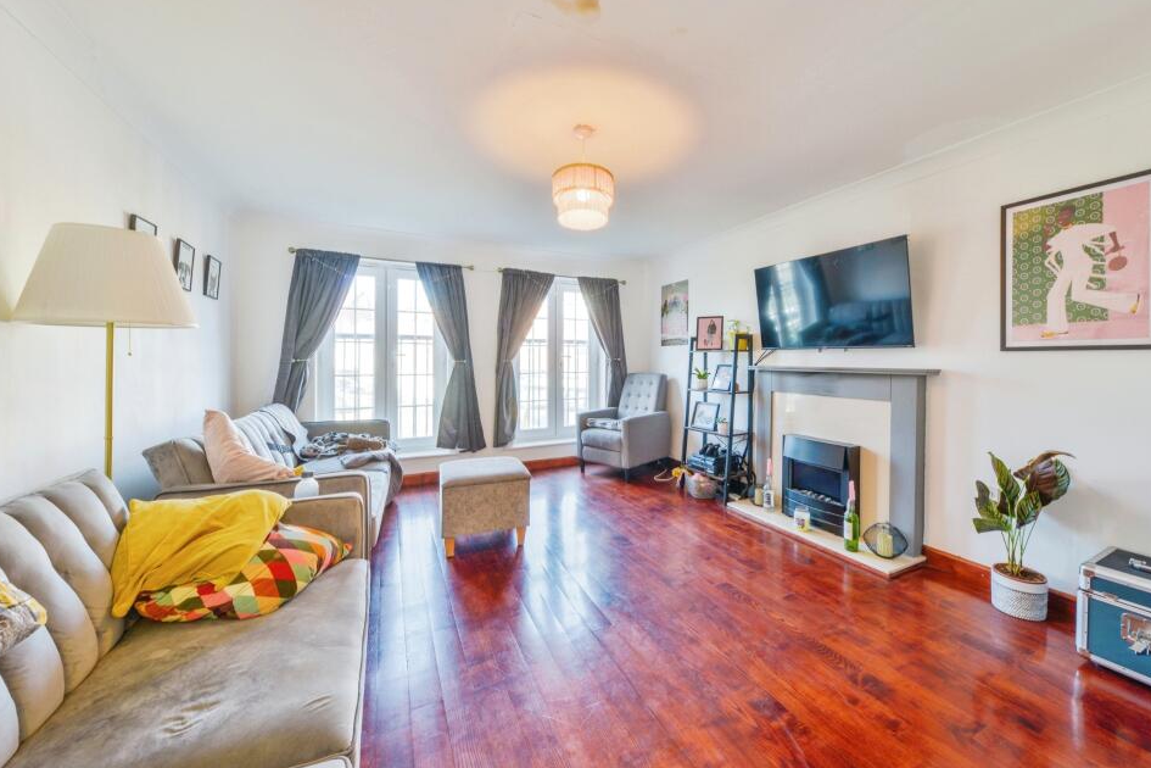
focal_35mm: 13
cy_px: 365
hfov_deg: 108.2
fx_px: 416
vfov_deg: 85.4
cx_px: 610
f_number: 10
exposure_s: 1/4
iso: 200
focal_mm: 12
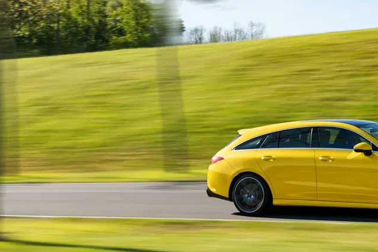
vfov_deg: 19.0
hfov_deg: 27.9
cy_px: 50
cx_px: 299
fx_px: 745
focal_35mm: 71
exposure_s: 1/50
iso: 100
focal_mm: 38
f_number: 16
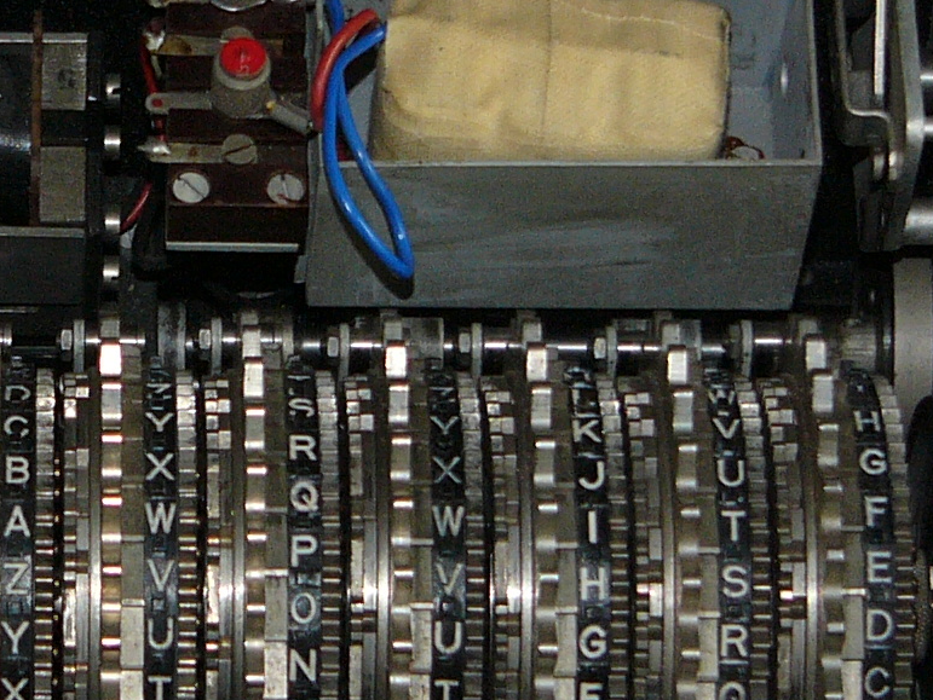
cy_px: 348
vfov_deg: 6.6
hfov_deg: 8.8
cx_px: -2
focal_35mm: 224
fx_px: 6040
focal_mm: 12.5
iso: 100
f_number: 2.8
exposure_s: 1/80
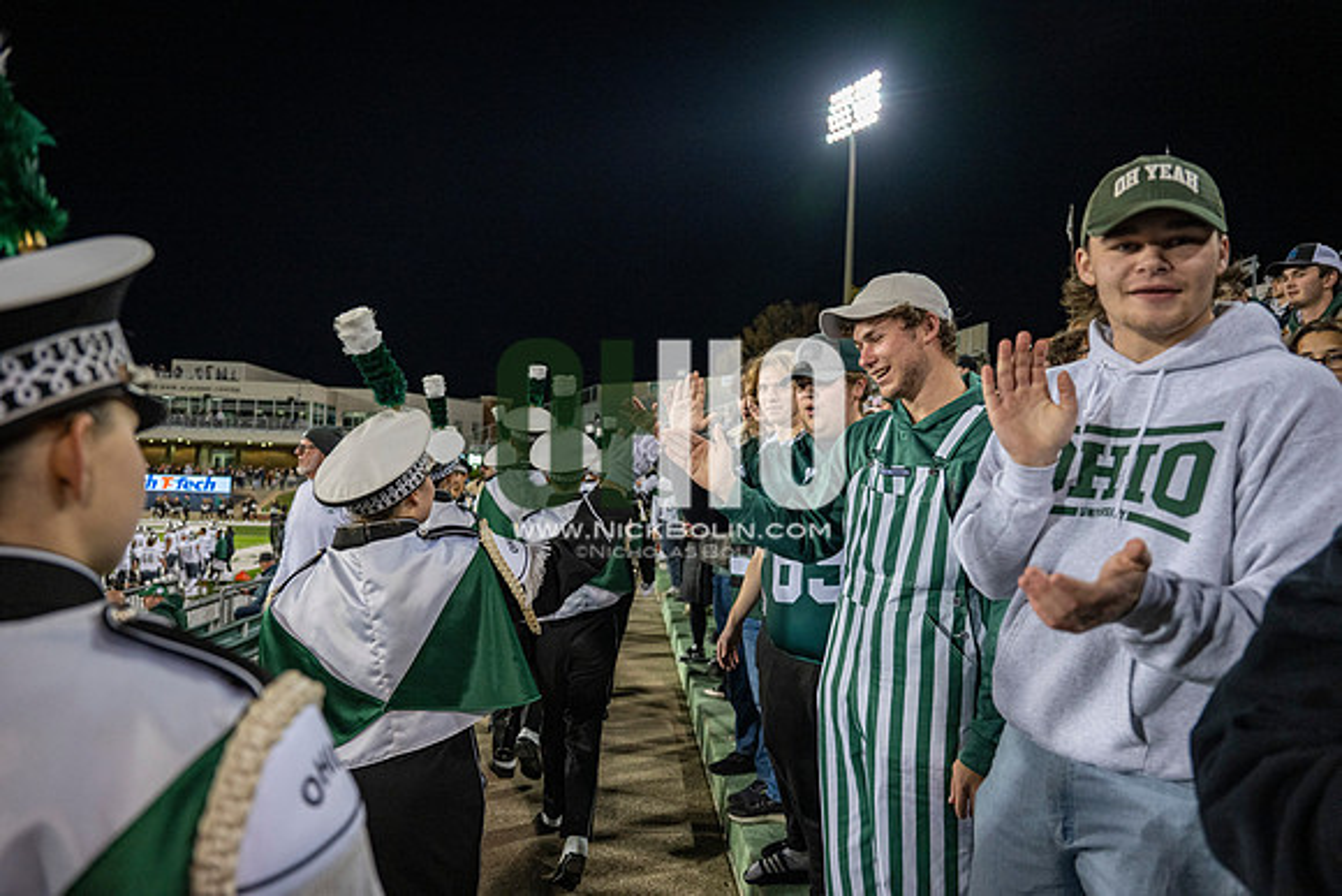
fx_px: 895
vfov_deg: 53.2
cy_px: 448
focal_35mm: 24
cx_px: 671
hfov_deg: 73.7
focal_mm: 24
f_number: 3.2
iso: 1250
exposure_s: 1/500
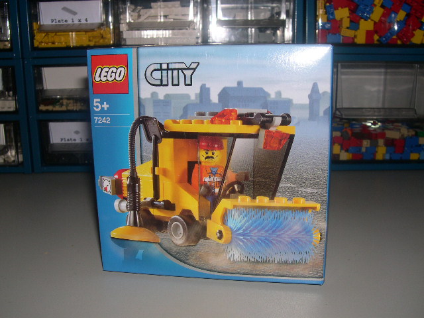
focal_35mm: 38
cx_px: 212
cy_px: 159
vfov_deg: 37.7
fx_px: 465
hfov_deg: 49.0
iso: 100
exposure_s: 1/60
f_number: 7.6
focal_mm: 8
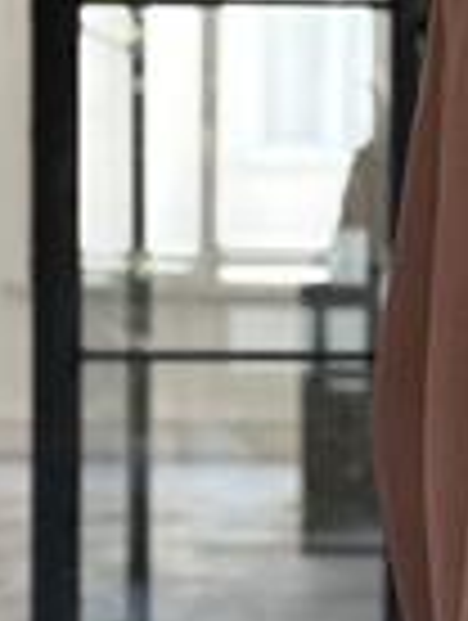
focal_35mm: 148
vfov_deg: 13.3
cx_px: 518
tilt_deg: -2.4
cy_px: 441
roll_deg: -1.0
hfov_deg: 9.9
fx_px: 2660
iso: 125
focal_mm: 6.76
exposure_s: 1/60
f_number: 1.78
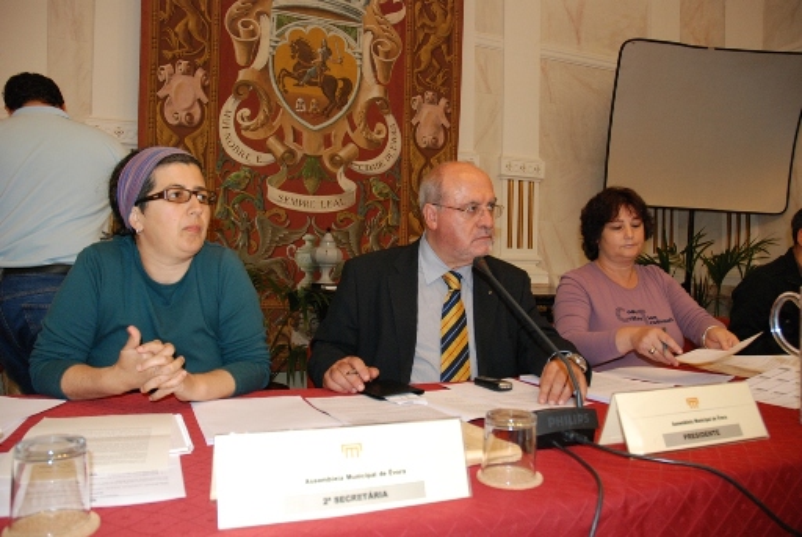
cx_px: 401
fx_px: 602
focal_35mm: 27
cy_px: 268
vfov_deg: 48.1
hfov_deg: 67.3
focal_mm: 18
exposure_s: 1/60
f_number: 4.5
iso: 640
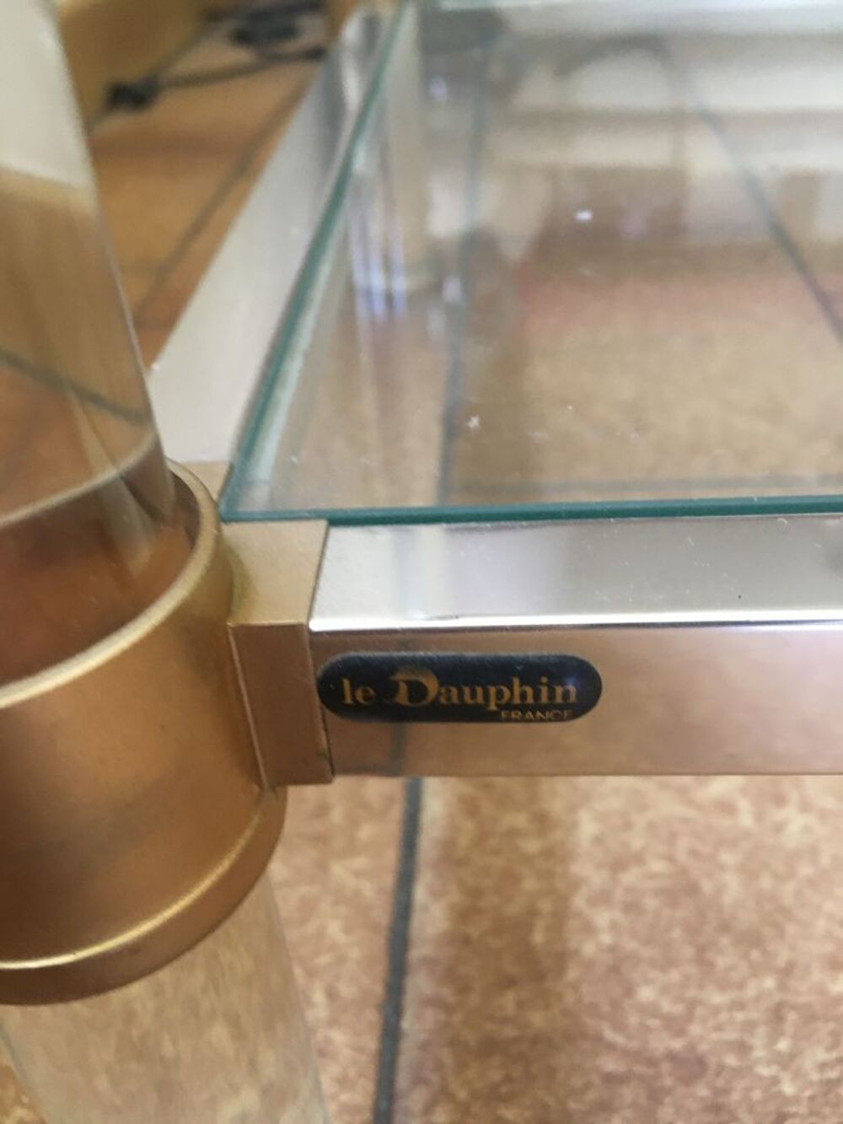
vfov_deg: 61.7
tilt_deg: -36.9
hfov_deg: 48.2
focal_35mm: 29
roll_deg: +3.9
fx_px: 941
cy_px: 562
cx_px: 422
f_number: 2.2
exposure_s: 1/33
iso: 200
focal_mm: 4.15
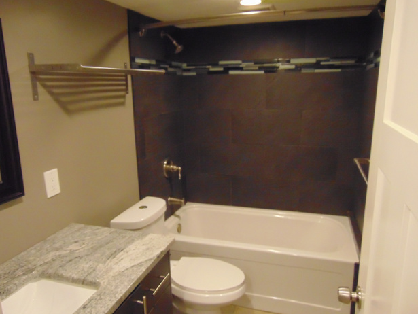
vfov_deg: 53.1
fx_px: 314
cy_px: 162
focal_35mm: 26
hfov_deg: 67.3
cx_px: 211
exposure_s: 1/50
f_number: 3
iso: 640
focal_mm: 4.5
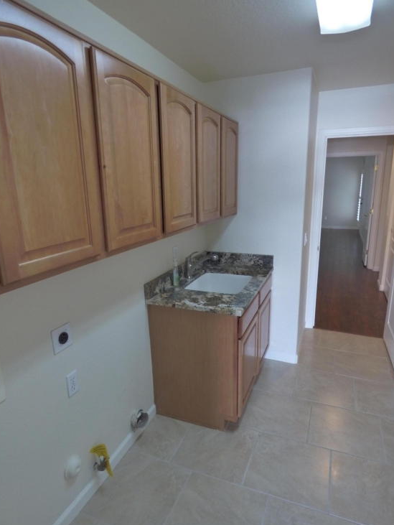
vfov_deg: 79.0
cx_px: 196
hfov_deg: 63.5
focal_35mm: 21
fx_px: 318
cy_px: 264
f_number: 2.8
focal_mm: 3.58
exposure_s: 1/30
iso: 400
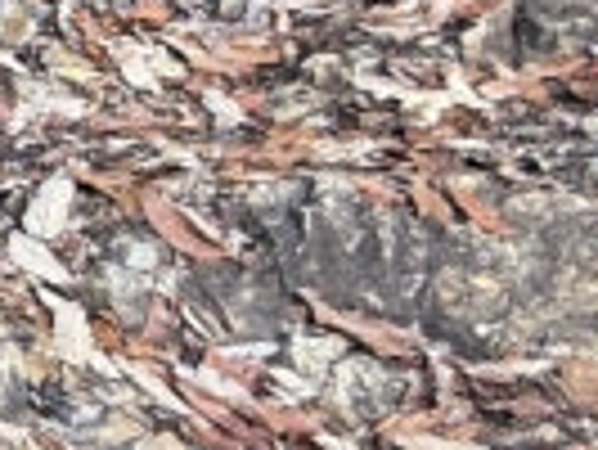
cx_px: -917
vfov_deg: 18.2
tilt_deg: -15.3
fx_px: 1401
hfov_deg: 14.0
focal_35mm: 81
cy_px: 158
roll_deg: -0.1
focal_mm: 2.22
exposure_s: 1/253
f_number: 2.2
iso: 50
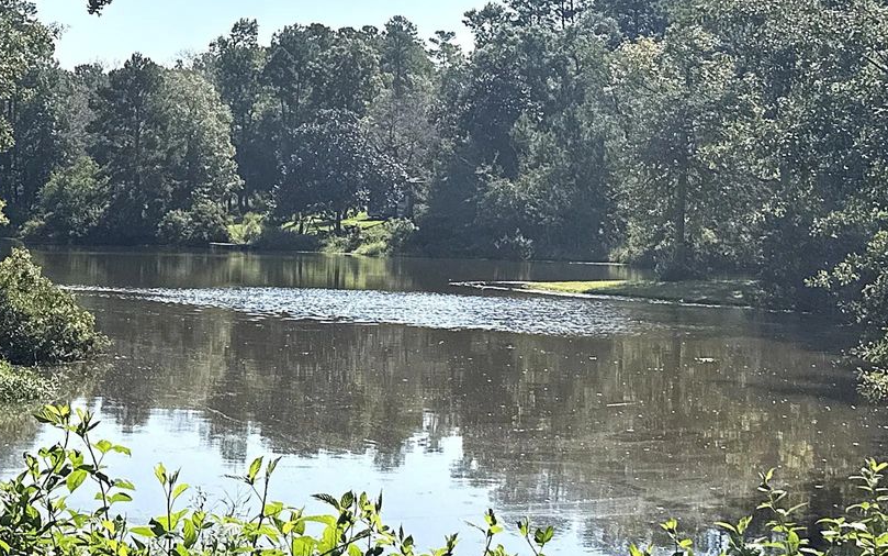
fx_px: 1428
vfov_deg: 22.0
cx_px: 335
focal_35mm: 59
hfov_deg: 34.4
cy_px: 244
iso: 80
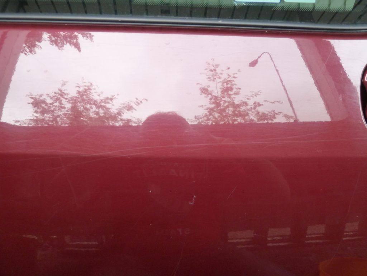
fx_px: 265
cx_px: 184
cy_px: 138
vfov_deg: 54.9
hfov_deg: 69.4
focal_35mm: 25
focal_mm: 4.1
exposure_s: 1/30
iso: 250
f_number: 3.3
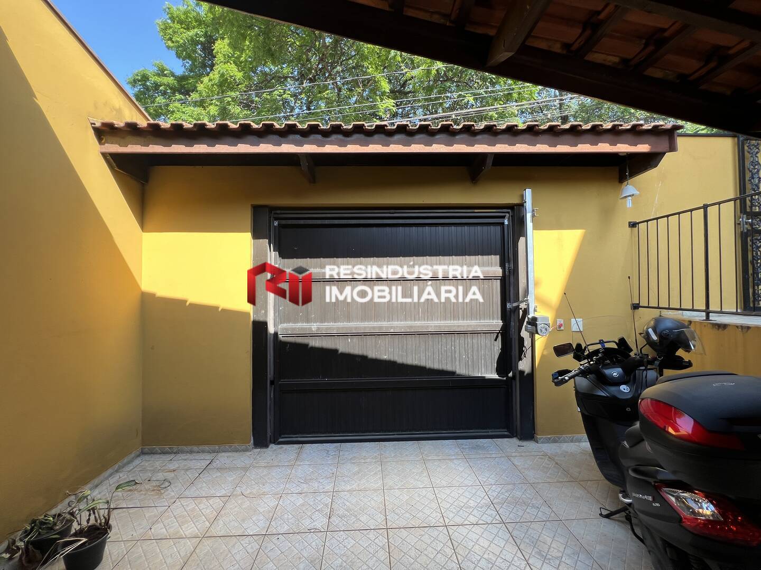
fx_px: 286
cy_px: 285
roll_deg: +0.4
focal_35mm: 13
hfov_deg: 106.2
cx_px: 380
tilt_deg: +0.6
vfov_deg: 89.9
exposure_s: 1/119
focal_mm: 1.57
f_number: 1.8
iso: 32
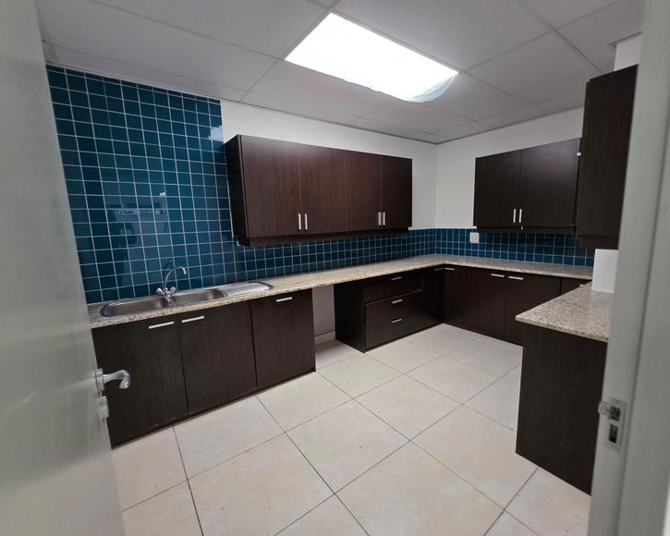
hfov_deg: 100.7
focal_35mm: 14
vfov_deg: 88.0
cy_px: 265
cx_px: 347
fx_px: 278
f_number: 1.9
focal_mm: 2.2
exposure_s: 1/100
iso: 160
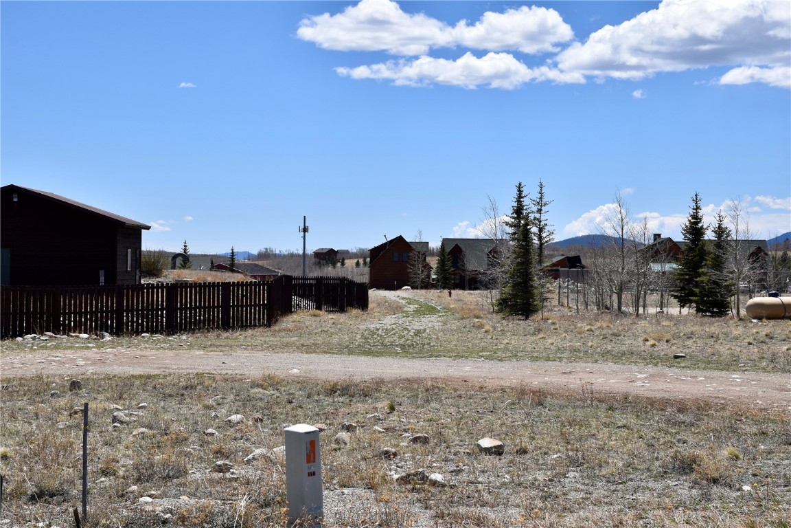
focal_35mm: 75
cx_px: 396
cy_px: 264
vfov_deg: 18.2
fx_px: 1648
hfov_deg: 27.0
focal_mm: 50
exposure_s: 1/500
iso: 200
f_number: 11
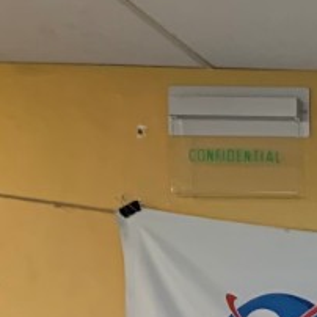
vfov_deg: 8.6
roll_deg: -1.2
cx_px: 1053
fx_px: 1886
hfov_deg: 7.9
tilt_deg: +0.5
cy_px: 791
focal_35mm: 182
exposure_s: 1/60
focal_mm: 4.25
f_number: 1.8
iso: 160
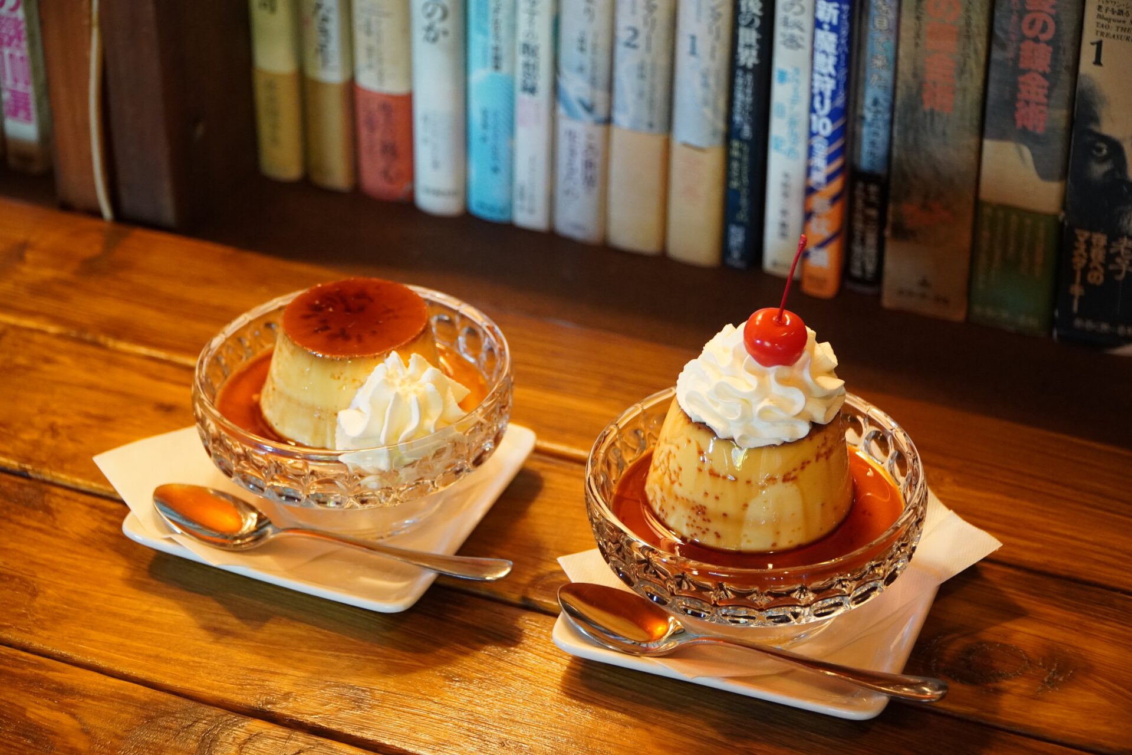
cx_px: 566
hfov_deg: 25.5
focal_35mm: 80
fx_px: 2500
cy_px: 378
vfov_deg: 17.2
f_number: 4
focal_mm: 53
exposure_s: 1/100
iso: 2500
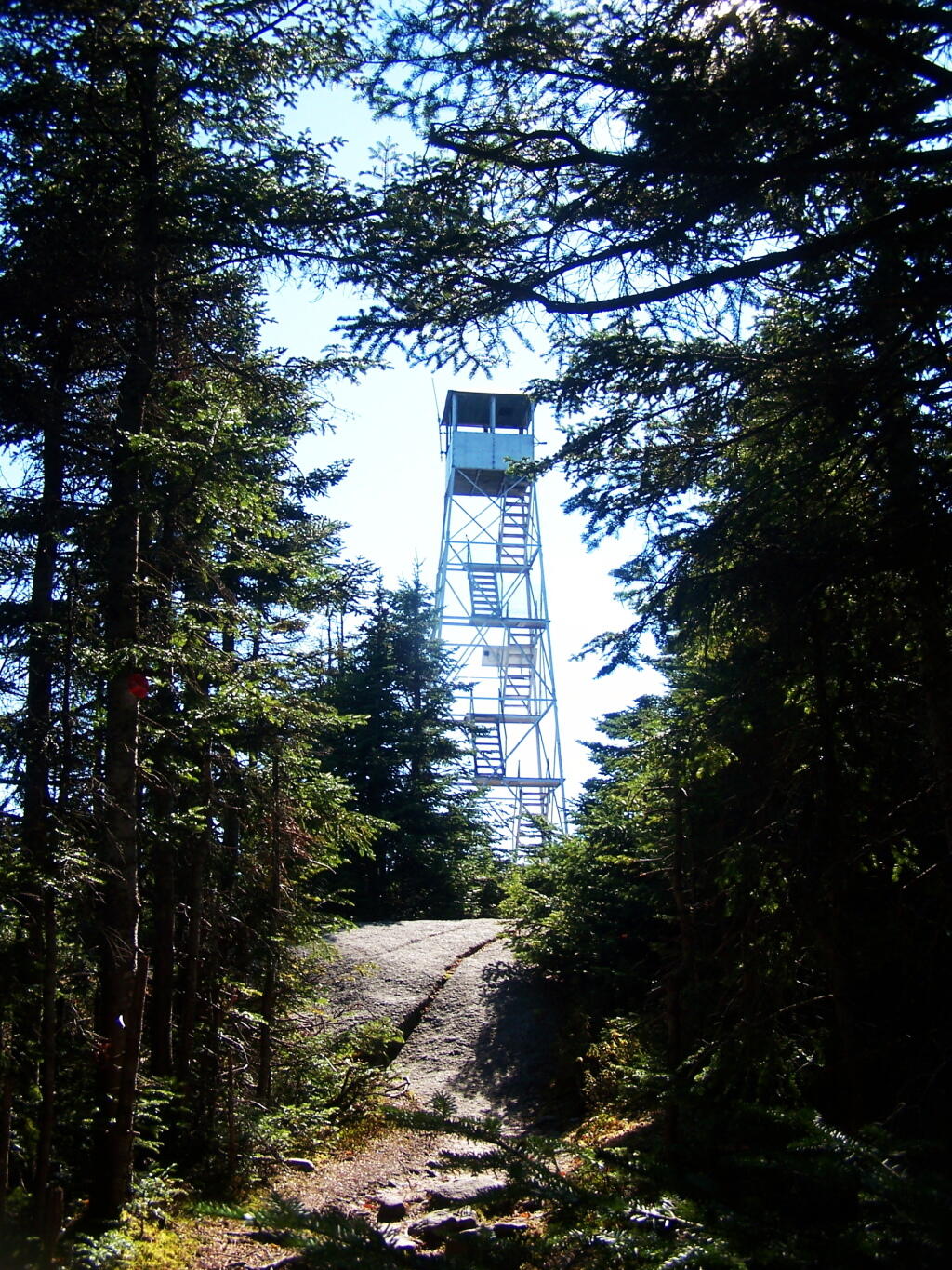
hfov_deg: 37.7
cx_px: 476
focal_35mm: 38
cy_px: 635
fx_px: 1393
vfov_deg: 49.0
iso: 80
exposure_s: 1/640
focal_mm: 6.3
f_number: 2.8
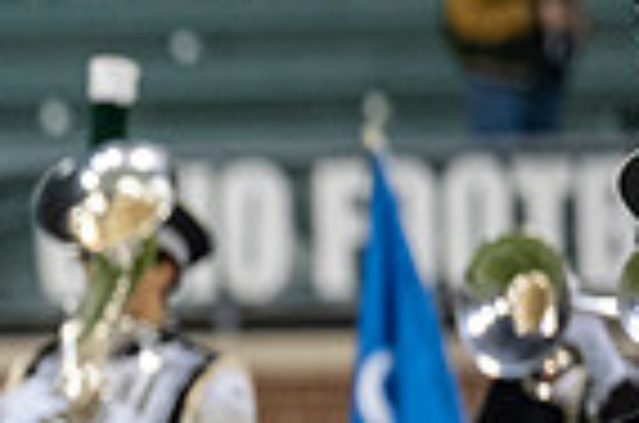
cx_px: -490
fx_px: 21713
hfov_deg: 1.7
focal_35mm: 1226
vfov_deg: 1.1
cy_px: 378
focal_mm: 200
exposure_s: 1/500
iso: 1000
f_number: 2.8
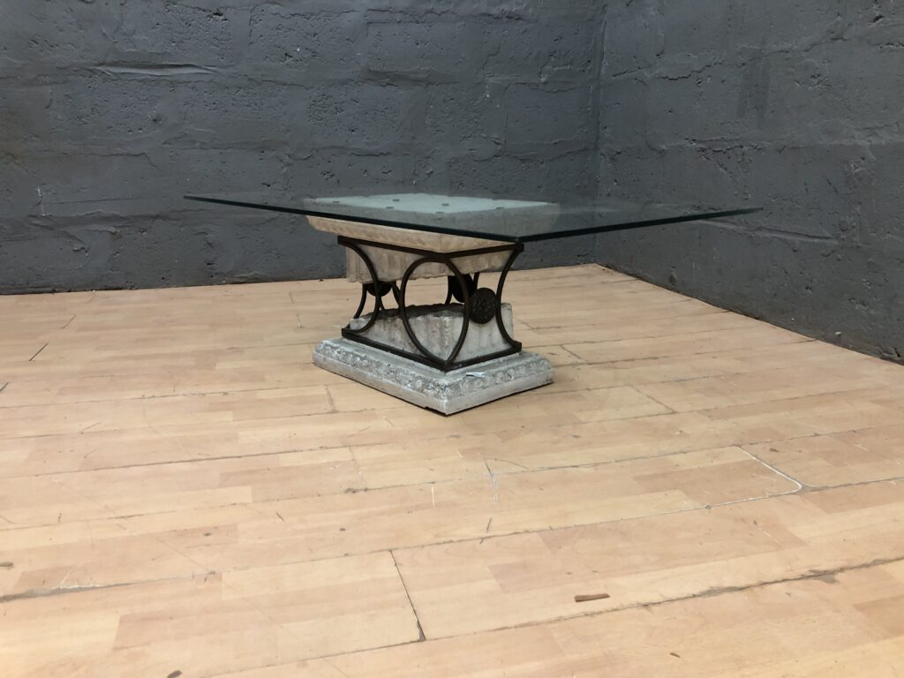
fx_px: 731
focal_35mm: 28
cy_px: 339
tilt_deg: -14.4
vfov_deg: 49.7
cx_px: 452
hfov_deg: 63.4
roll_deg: +0.2
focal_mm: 3.99
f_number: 1.8
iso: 80
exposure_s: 1/17
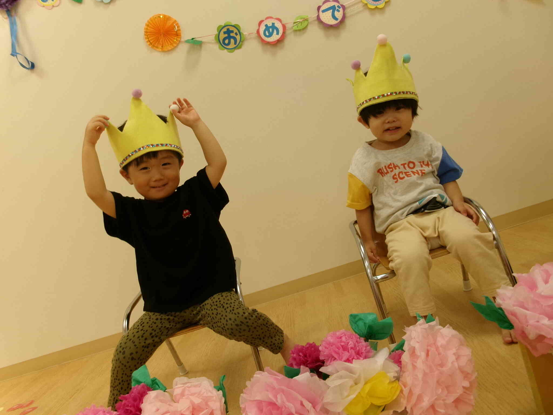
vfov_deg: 49.7
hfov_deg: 63.4
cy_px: 208
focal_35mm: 28
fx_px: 447
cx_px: 276
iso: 100
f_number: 3.9
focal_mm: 5.1
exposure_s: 1/60
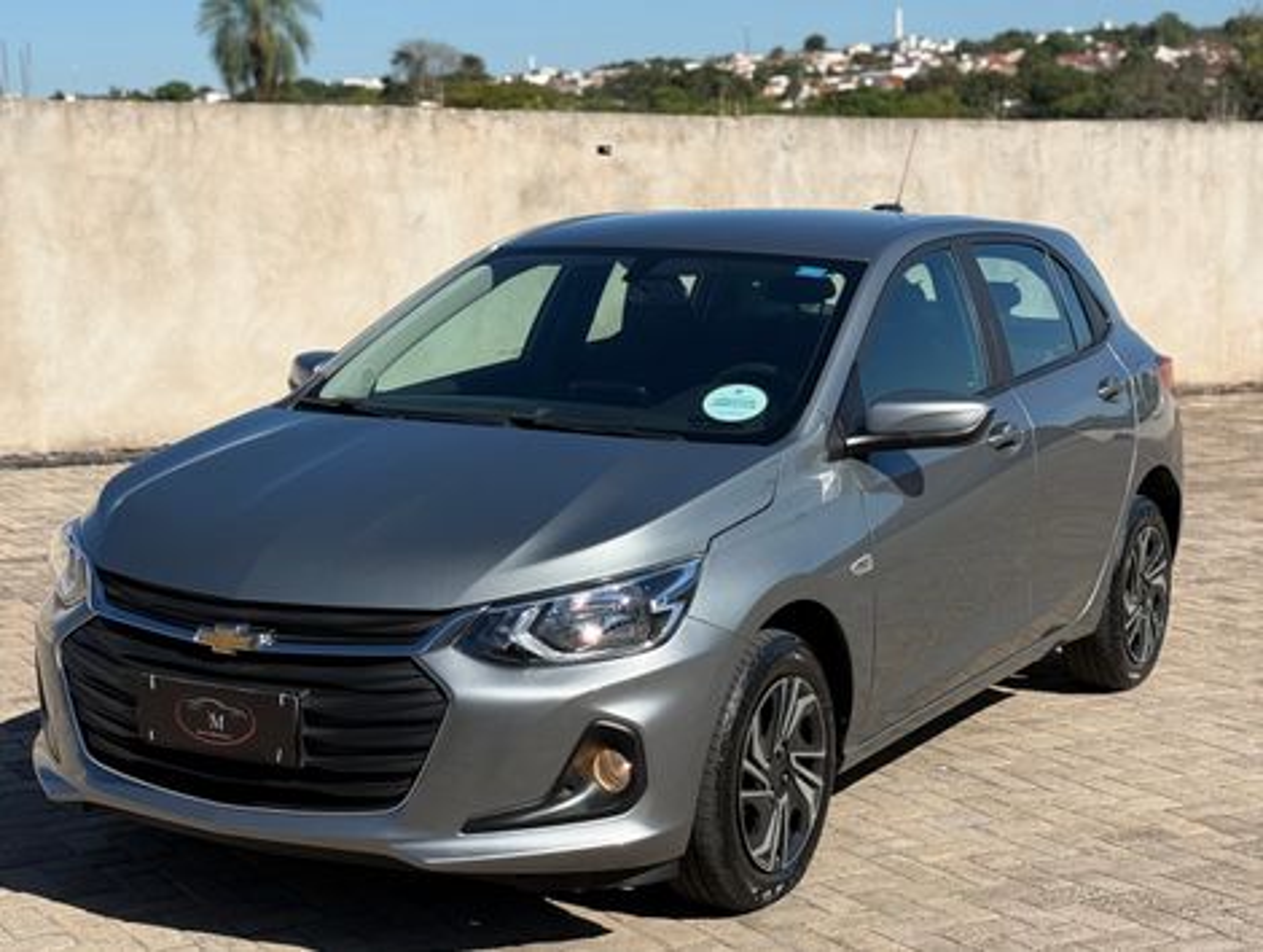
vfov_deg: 30.3
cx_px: 632
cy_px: 476
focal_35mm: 48
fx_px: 1754
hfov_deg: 39.6
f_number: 1.78
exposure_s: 1/4329
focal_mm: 6.76
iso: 64
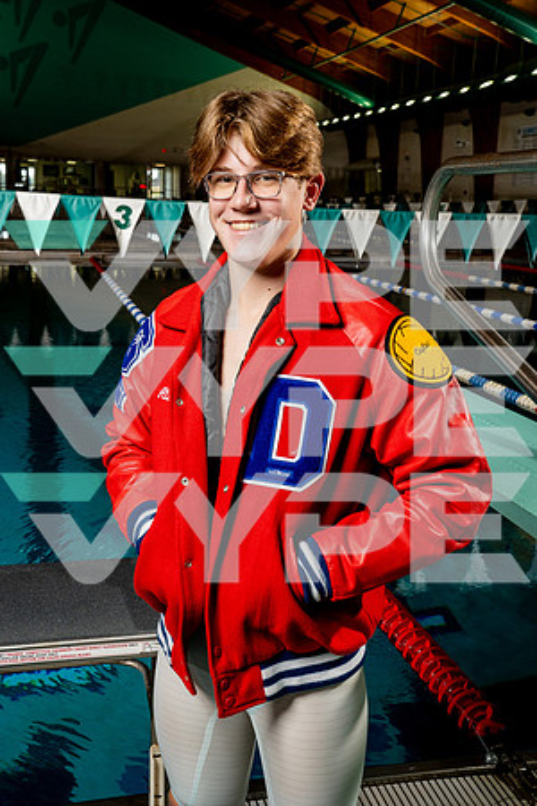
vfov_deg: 45.4
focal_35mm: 43
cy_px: 403
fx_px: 962
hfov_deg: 31.2
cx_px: 268
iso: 640
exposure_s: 1/250
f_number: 8
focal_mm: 43
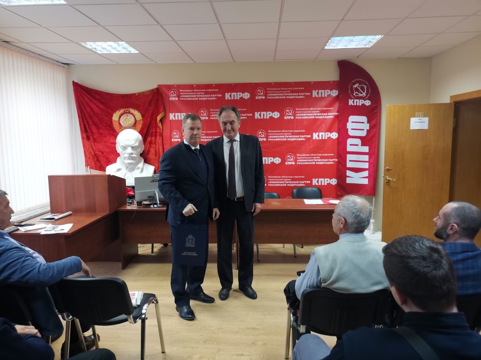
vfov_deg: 53.1
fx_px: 361
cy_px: 180
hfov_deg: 67.3
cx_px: 240
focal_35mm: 26
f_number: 1.8
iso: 320
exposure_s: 1/50
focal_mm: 4.75
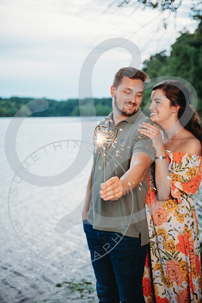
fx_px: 379
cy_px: 152
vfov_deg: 43.6
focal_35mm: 45
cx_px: 101
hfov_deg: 29.9
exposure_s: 1/160
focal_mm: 45
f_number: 2.8
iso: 400
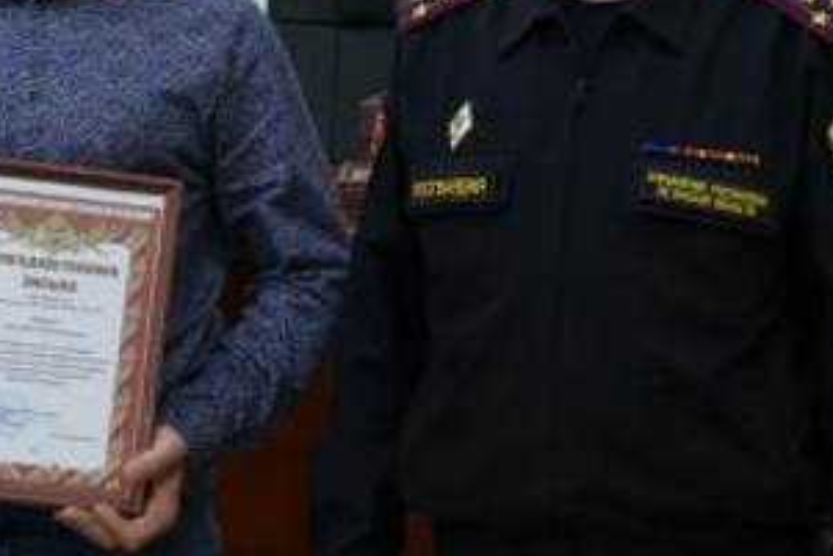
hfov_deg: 17.5
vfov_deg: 11.6
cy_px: 36
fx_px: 2708
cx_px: 451
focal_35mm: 117
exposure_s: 1/80
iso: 320
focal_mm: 17
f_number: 3.3
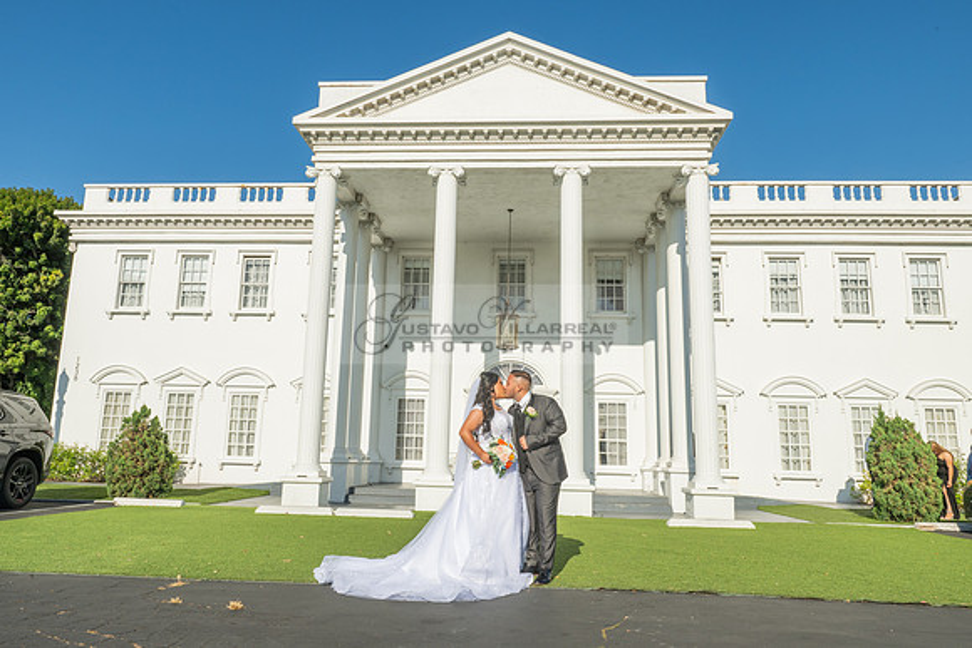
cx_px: 466
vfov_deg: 50.0
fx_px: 695
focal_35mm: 26
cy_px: 323
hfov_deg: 69.9
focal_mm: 24
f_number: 16
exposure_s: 1/200
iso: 200
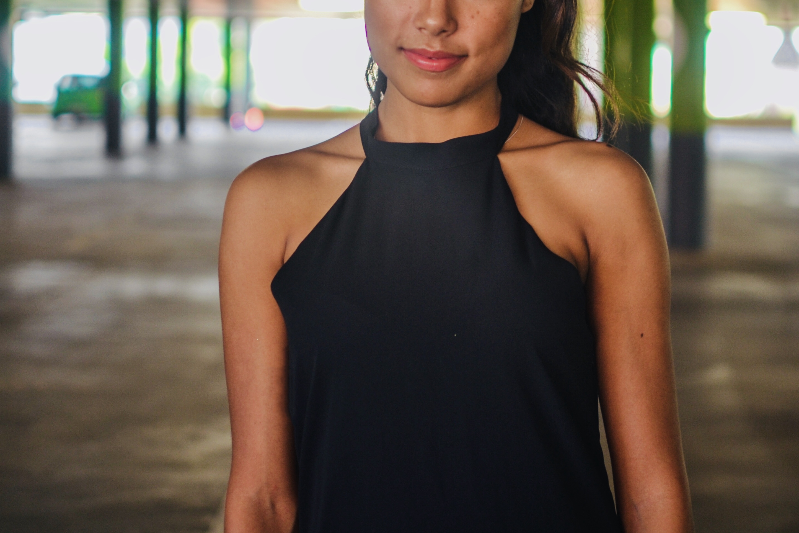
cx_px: 435
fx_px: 1860
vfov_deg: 16.3
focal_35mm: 84
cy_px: 171
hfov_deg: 24.2
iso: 100
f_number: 1.8
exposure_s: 1/80
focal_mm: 35
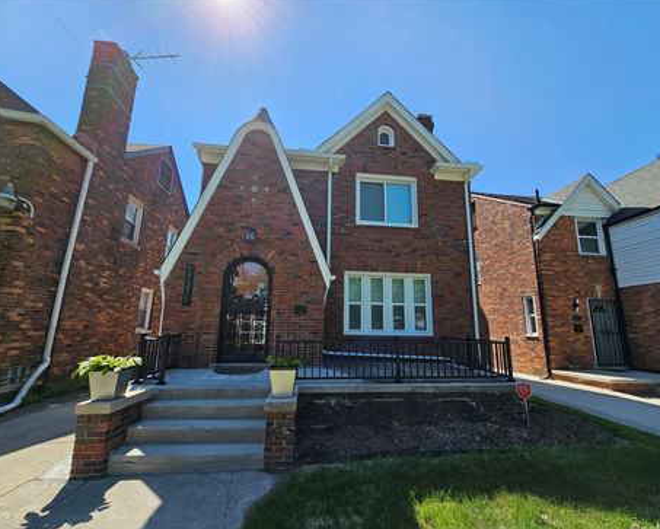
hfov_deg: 100.7
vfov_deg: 88.0
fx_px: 274
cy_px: 267
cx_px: 337
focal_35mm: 14
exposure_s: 1/1410
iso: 50
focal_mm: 2.2
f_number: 2.2
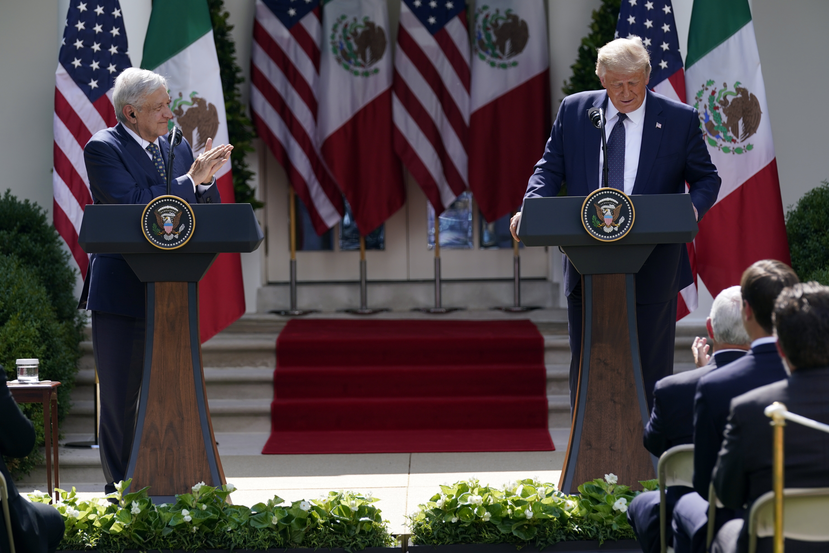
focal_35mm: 204
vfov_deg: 6.7
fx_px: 4697
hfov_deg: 10.1
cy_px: 276
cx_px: 414
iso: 400
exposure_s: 1/1000
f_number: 5.6
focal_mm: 204
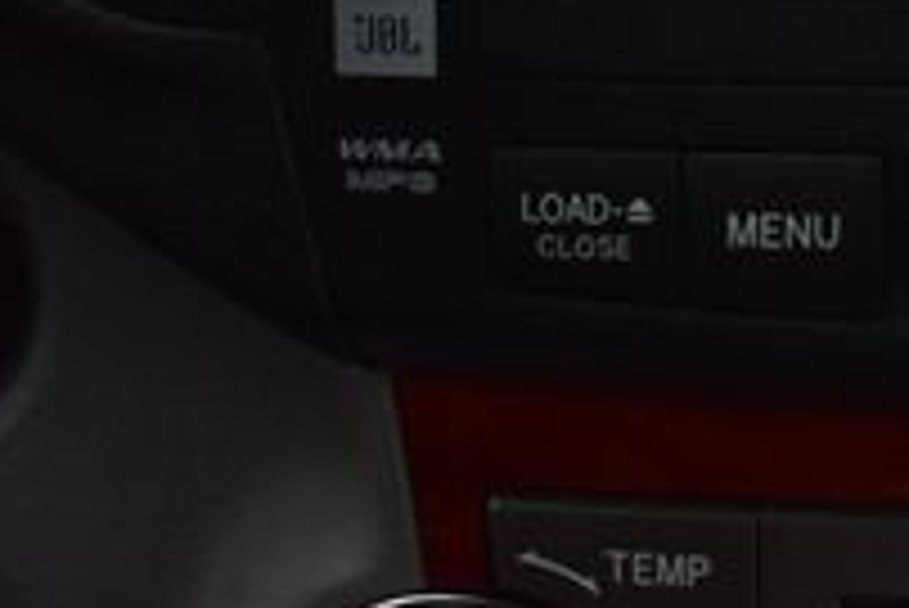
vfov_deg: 9.7
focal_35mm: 138
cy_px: -288
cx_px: 1350
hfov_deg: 14.0
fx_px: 3476
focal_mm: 29
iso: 1100
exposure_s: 1/15
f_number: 6.3
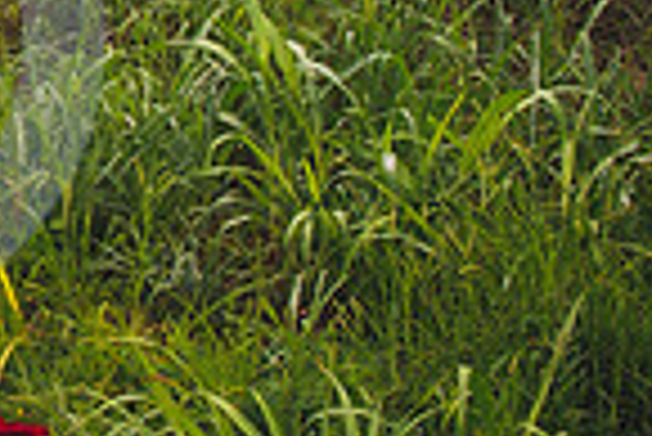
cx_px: -423
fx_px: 1740
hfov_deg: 18.0
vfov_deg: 13.7
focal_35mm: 96
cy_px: -160
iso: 100
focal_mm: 24
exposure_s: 1/500
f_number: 2.8
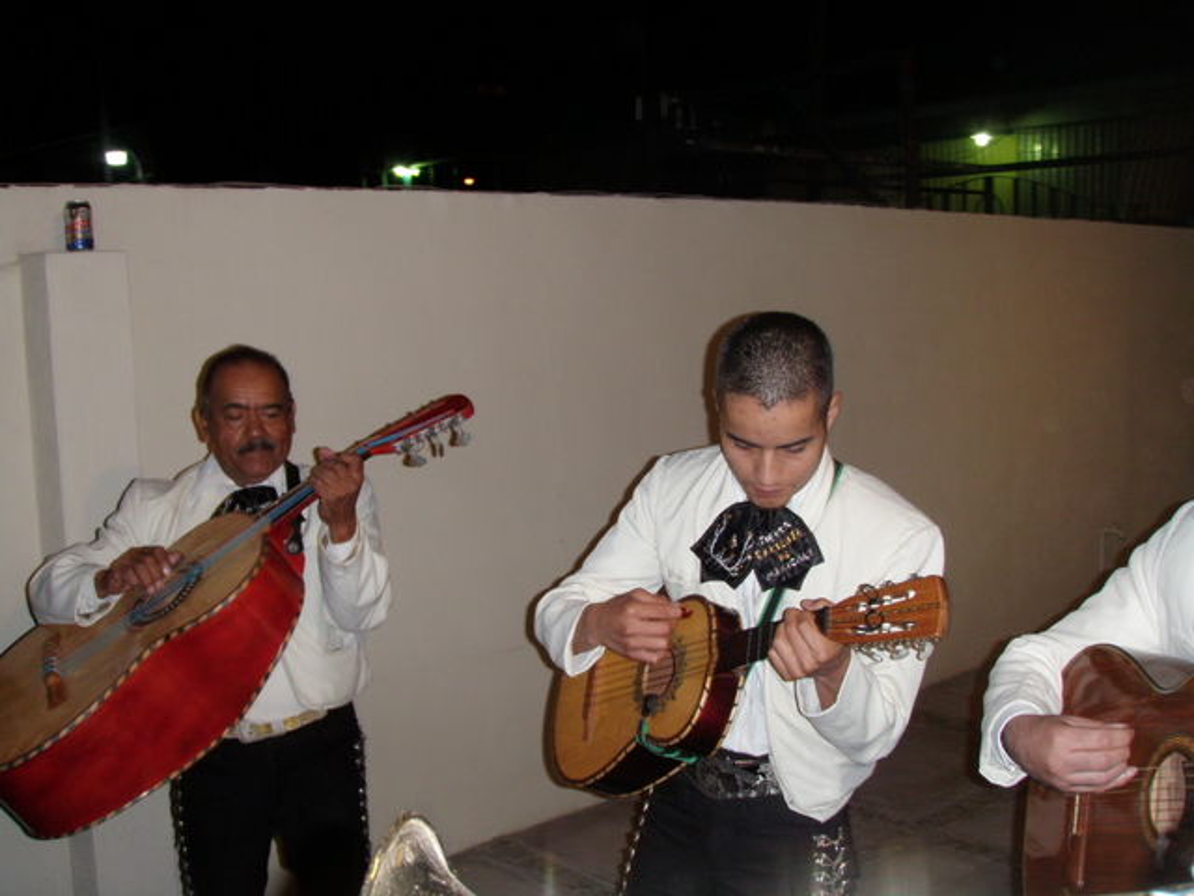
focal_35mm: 38
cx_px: 597
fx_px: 1311
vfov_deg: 37.7
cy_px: 448
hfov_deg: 49.0
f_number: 3.5
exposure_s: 1/30
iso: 160
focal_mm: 6.7
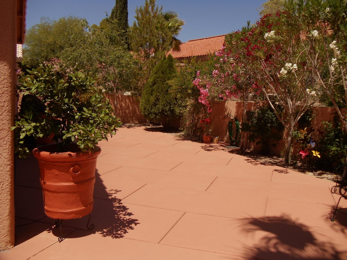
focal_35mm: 44
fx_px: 441
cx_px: 174
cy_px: 130
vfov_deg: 32.9
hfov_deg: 42.9
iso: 80
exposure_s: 1/400
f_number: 7.1
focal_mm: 6
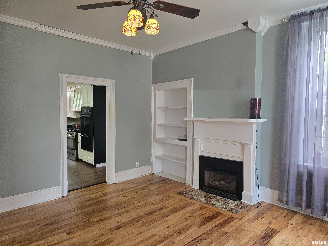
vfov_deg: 58.9
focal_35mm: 23
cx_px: 164
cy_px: 123
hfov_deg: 73.9
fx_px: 218
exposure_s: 1/120
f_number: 1.7
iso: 500
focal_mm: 6.3
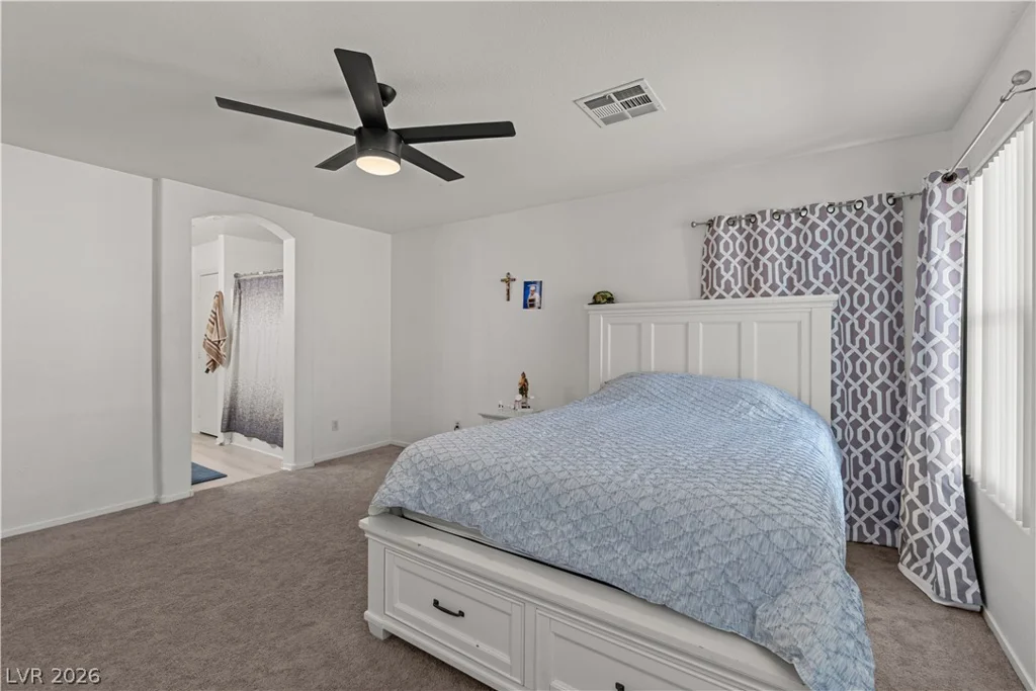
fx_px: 432
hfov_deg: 100.4
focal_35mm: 15
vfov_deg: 77.3
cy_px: 346
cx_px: 518
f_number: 8
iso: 400
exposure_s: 1/8
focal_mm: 10
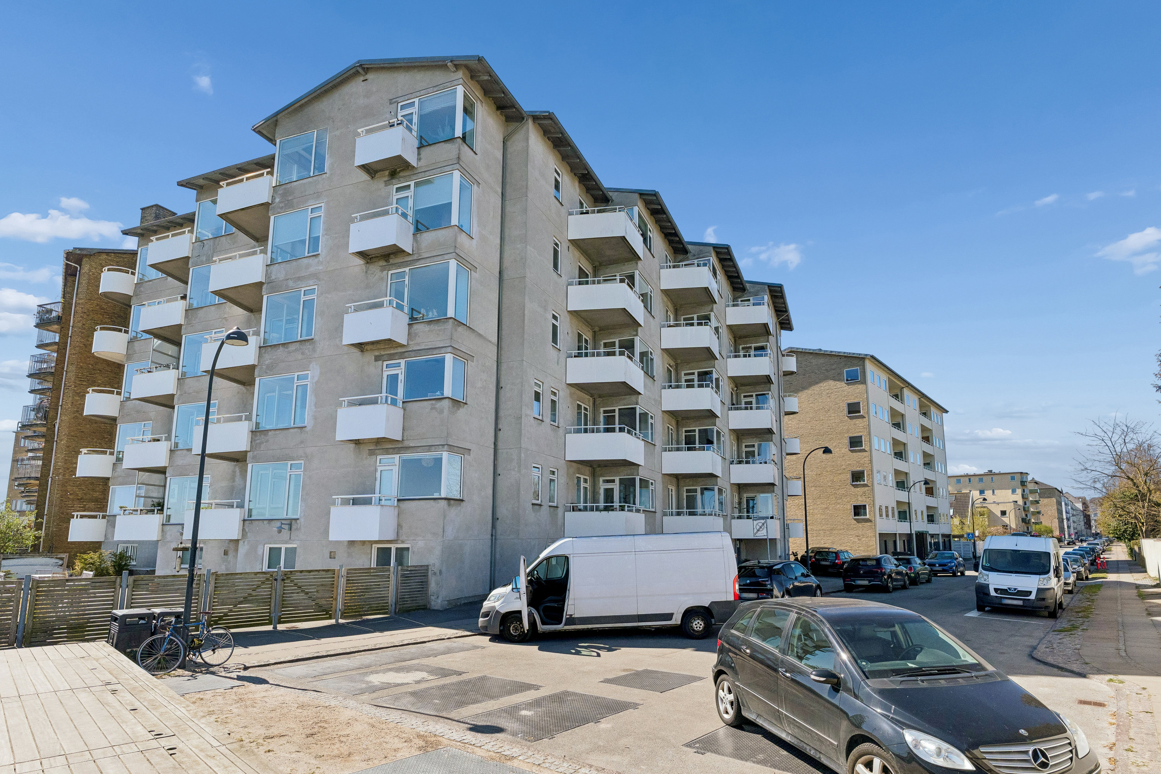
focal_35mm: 19
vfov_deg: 64.0
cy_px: 387
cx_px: 580
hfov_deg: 86.3
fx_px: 619
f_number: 7.1
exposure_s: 1/2000
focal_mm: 12.8
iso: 400
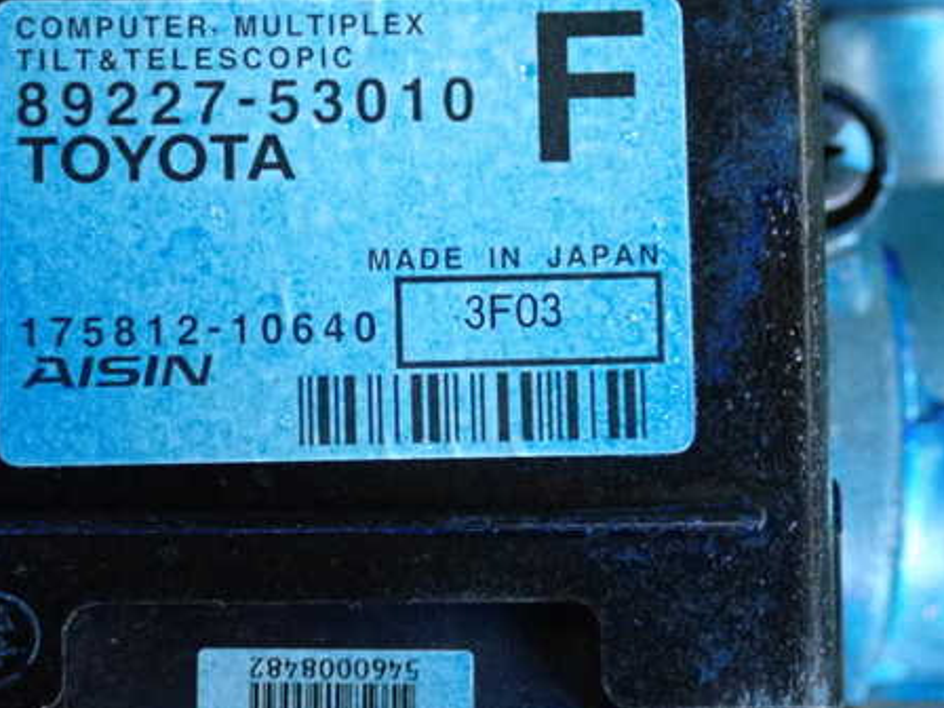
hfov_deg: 23.5
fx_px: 2263
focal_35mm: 83
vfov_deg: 17.8
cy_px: 354
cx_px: 339
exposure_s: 1/125
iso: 2000
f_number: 3.6
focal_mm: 11.09
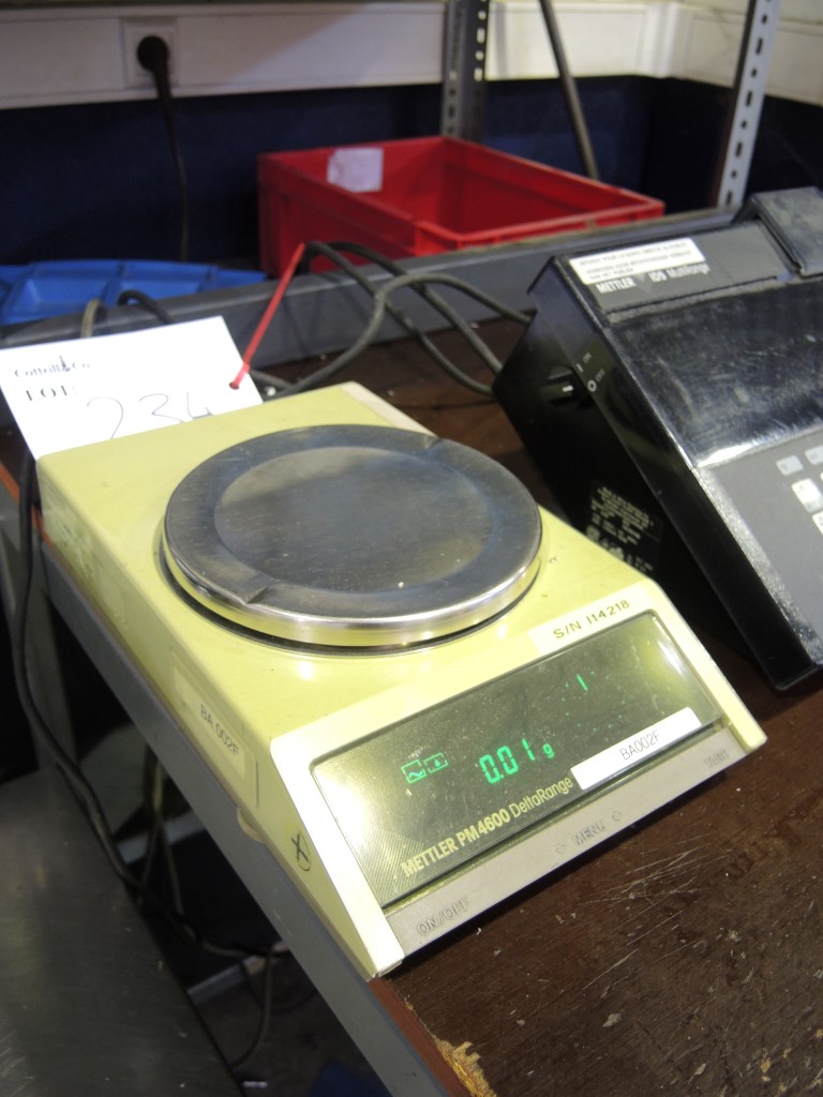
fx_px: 951
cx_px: 412
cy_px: 548
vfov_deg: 60.0
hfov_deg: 46.8
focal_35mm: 30
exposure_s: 1/25
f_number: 2
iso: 400
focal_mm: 6.5
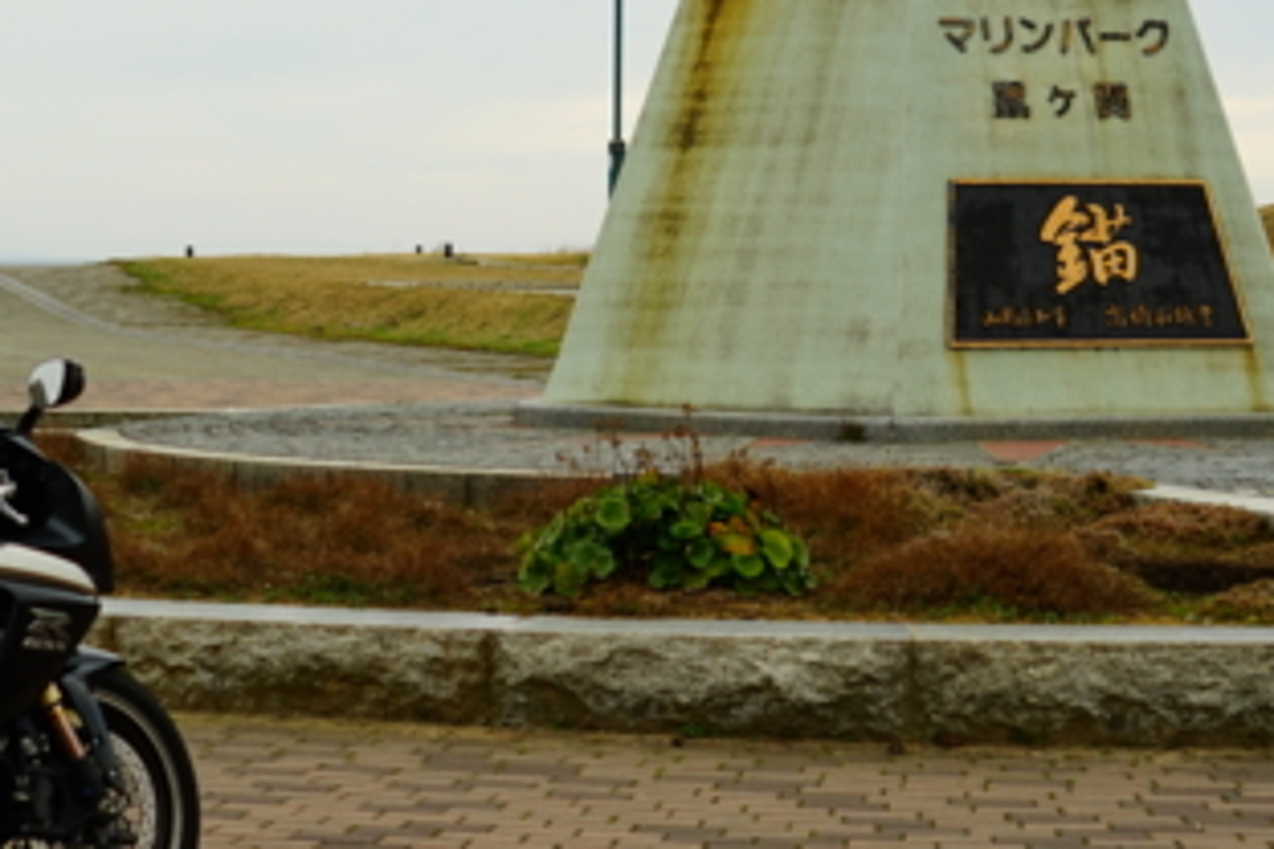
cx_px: 453
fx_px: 3362
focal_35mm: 95
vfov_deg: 14.4
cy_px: 233
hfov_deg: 21.4
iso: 100
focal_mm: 37
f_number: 4.5
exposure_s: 1/100
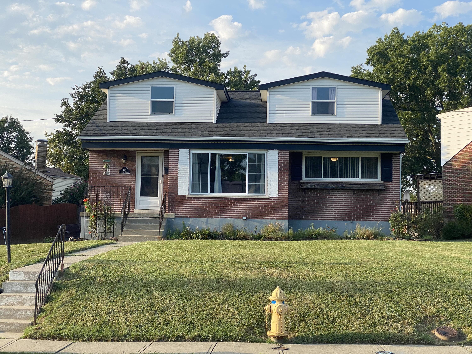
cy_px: 177
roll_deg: -1.9
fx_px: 709
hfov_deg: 36.8
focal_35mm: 52
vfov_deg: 28.0
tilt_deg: +4.7
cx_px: 236
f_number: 2
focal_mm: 6
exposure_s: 1/813
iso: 20
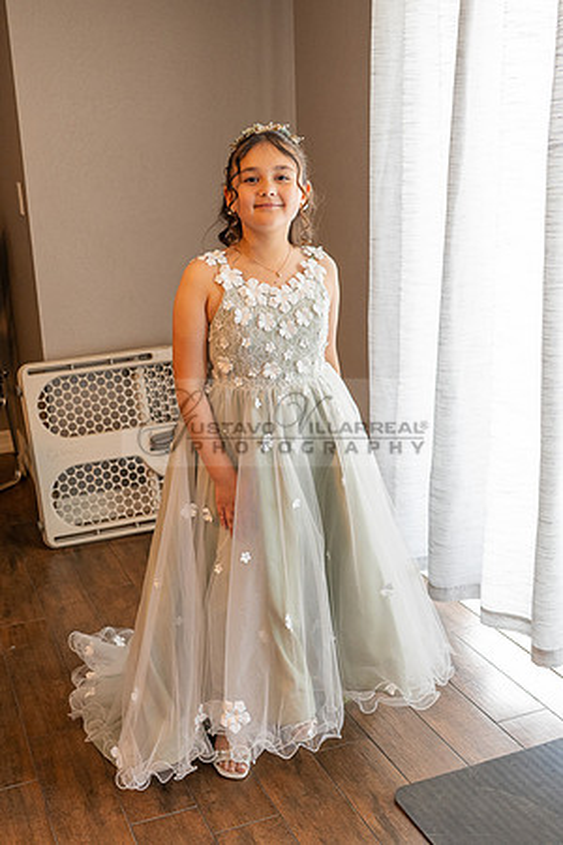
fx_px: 926
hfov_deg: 33.7
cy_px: 430
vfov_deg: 49.0
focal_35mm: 39
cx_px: 228
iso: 800
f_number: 3.2
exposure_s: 1/125
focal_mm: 24
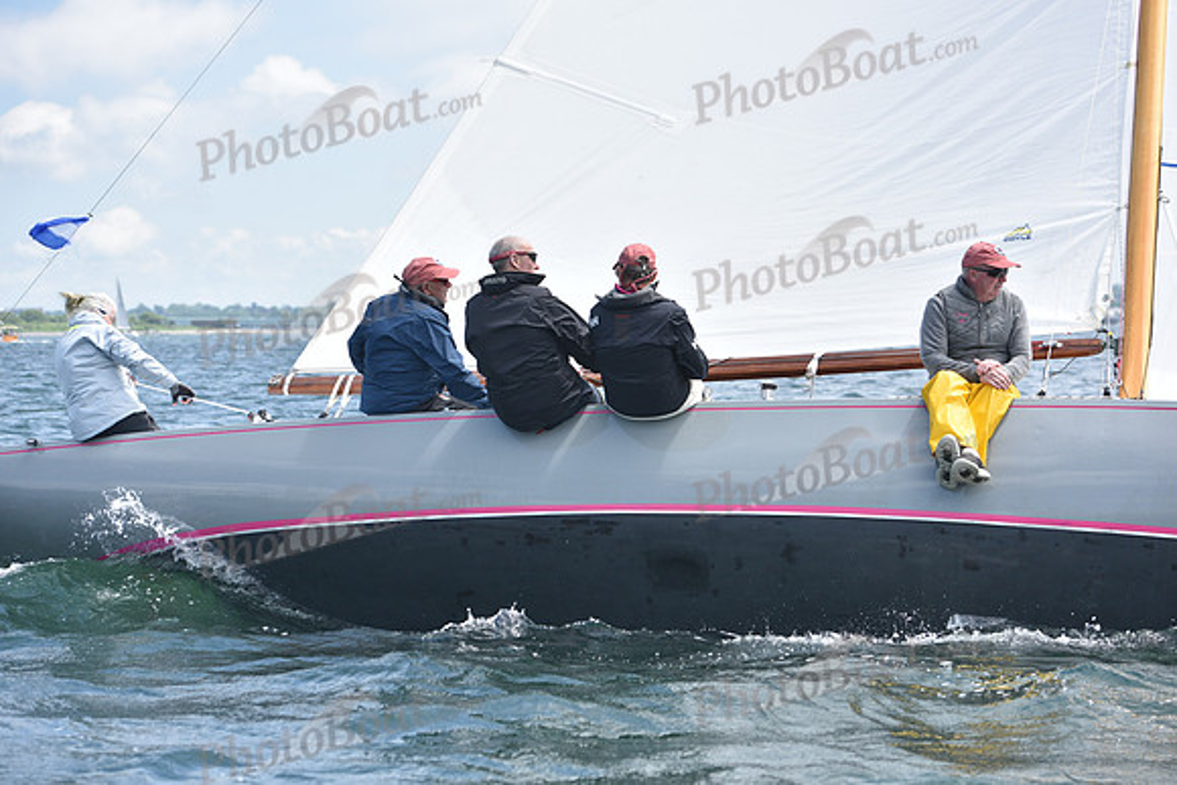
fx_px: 2943
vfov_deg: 15.2
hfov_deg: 22.6
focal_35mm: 90
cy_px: 392
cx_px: 588
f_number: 4
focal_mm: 90
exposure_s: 1/1250
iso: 250
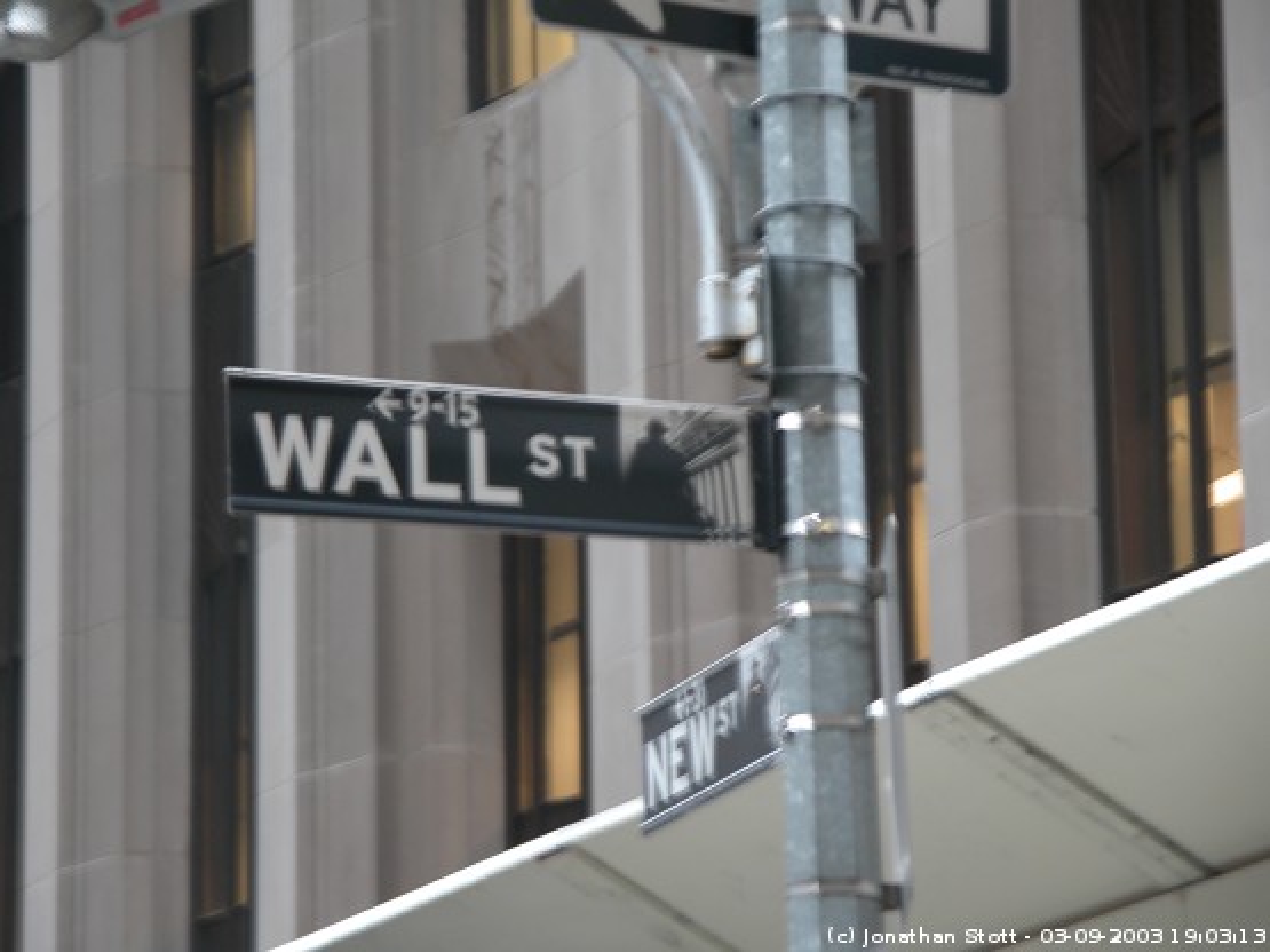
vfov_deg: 8.6
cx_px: 635
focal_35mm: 173
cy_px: 476
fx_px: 6346
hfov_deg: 11.4
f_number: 4
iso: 100
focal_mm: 44.7
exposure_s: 1/3.7
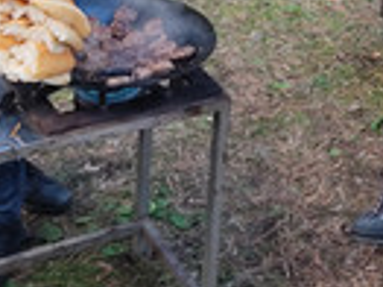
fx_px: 1094
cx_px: 284
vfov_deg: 13.9
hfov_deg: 19.7
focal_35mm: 99
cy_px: -160
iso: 107
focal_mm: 4.74
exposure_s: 1/33
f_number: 1.79
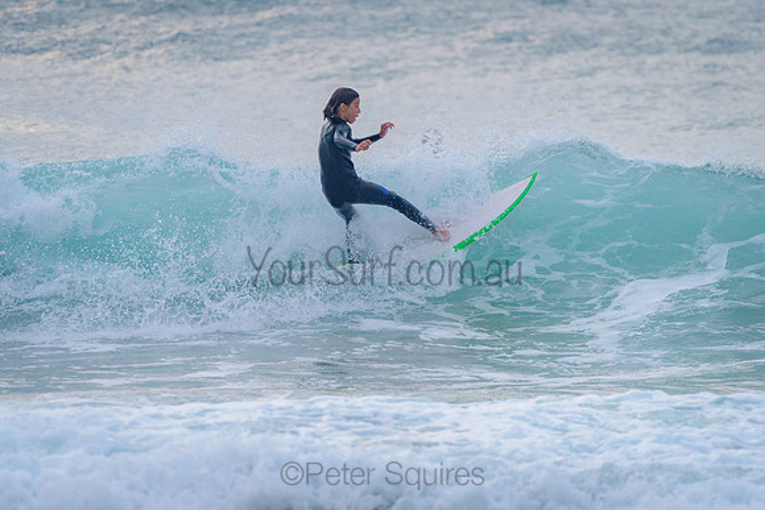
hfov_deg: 3.4
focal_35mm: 613
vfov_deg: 2.2
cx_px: 371
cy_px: 250
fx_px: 13032
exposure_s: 1/1250
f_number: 5.6
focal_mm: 500
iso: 560
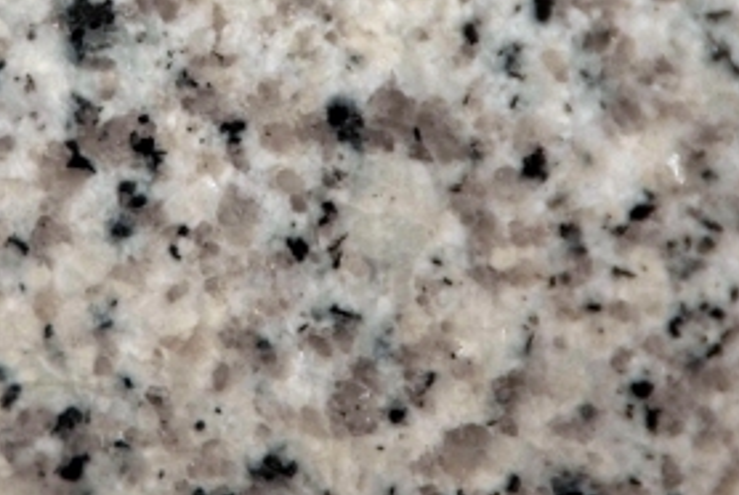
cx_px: 303
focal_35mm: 581
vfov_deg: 2.4
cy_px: -117
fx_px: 11939
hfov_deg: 3.5
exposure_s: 1/60
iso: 100
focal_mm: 120
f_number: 5.6
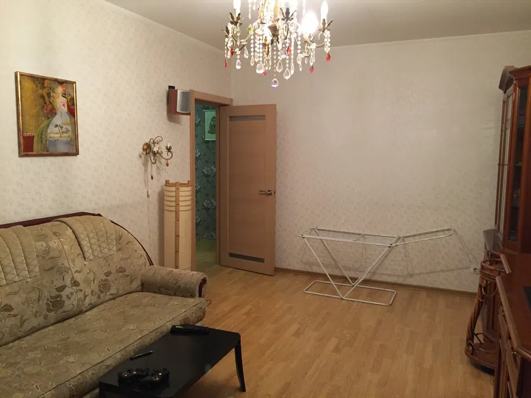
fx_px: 445
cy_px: 199
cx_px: 266
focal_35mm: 29
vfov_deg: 48.2
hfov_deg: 61.7
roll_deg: -0.1
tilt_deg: -5.9
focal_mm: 4.15
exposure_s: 1/33
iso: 320
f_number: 2.2
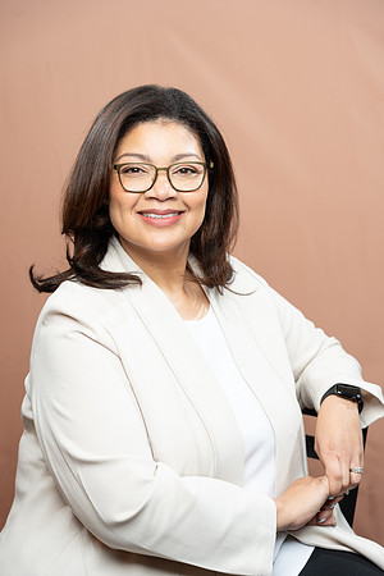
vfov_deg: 28.8
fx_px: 1120
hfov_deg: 19.5
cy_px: 288
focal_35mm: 70
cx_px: 192
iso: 320
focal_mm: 70
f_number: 4
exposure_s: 1/160
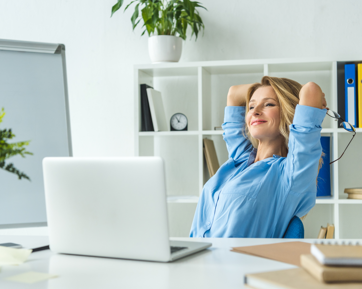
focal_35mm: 55
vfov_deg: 27.6
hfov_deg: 34.1
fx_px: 589
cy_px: 144
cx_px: 188
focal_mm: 48
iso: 500
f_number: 3.2
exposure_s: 1/200
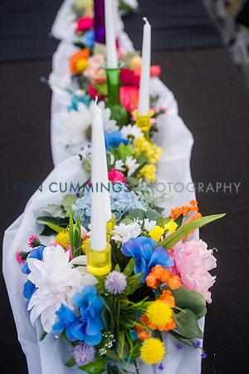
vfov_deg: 28.8
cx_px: 124
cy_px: 187
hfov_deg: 19.5
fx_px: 726
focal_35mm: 70
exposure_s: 1/640
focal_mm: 70
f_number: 3.5
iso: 160
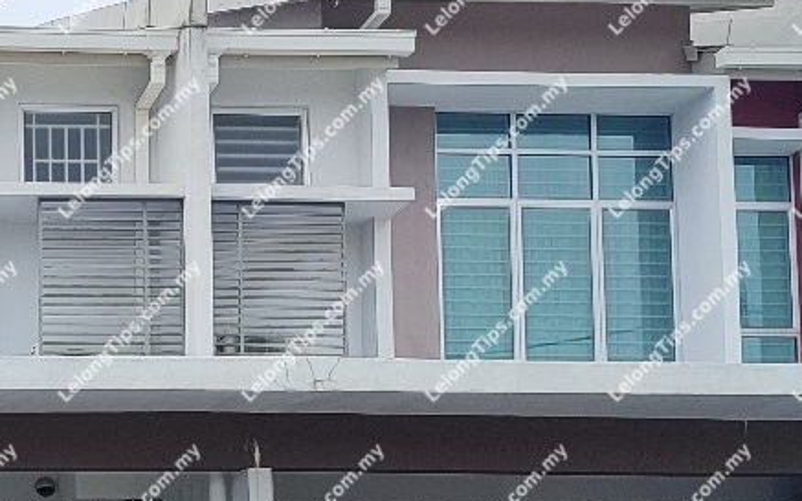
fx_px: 1442
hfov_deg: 26.8
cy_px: 469
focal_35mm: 66
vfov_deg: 19.3
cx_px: -207
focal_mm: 5.89
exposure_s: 1/424
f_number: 1.89
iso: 50
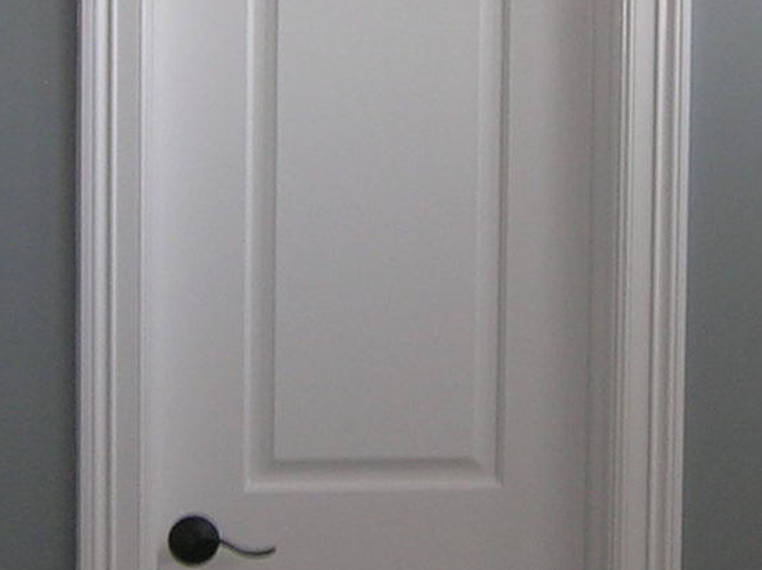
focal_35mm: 142
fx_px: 3123
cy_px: 190
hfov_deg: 13.9
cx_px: 463
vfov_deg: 10.4
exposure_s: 1/43.7
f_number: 2.9
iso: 50
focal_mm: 5.7
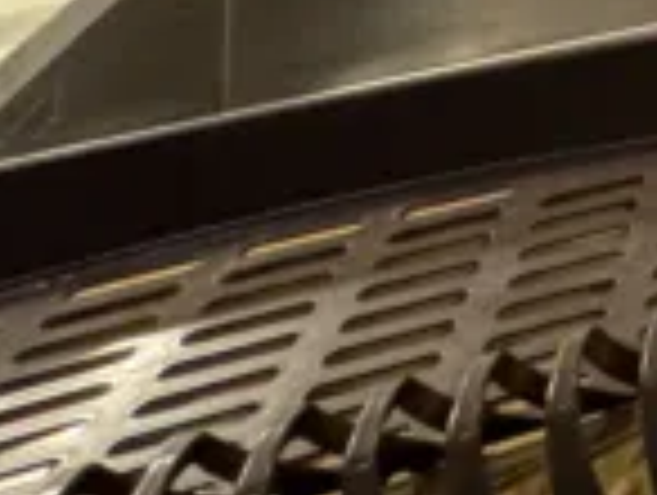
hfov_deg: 16.0
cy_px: -682
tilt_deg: -0.2
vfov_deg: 14.6
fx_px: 1274
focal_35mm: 67
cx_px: 1516
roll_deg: -1.3
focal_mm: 2.22
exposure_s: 1/51
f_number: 2.2
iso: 320
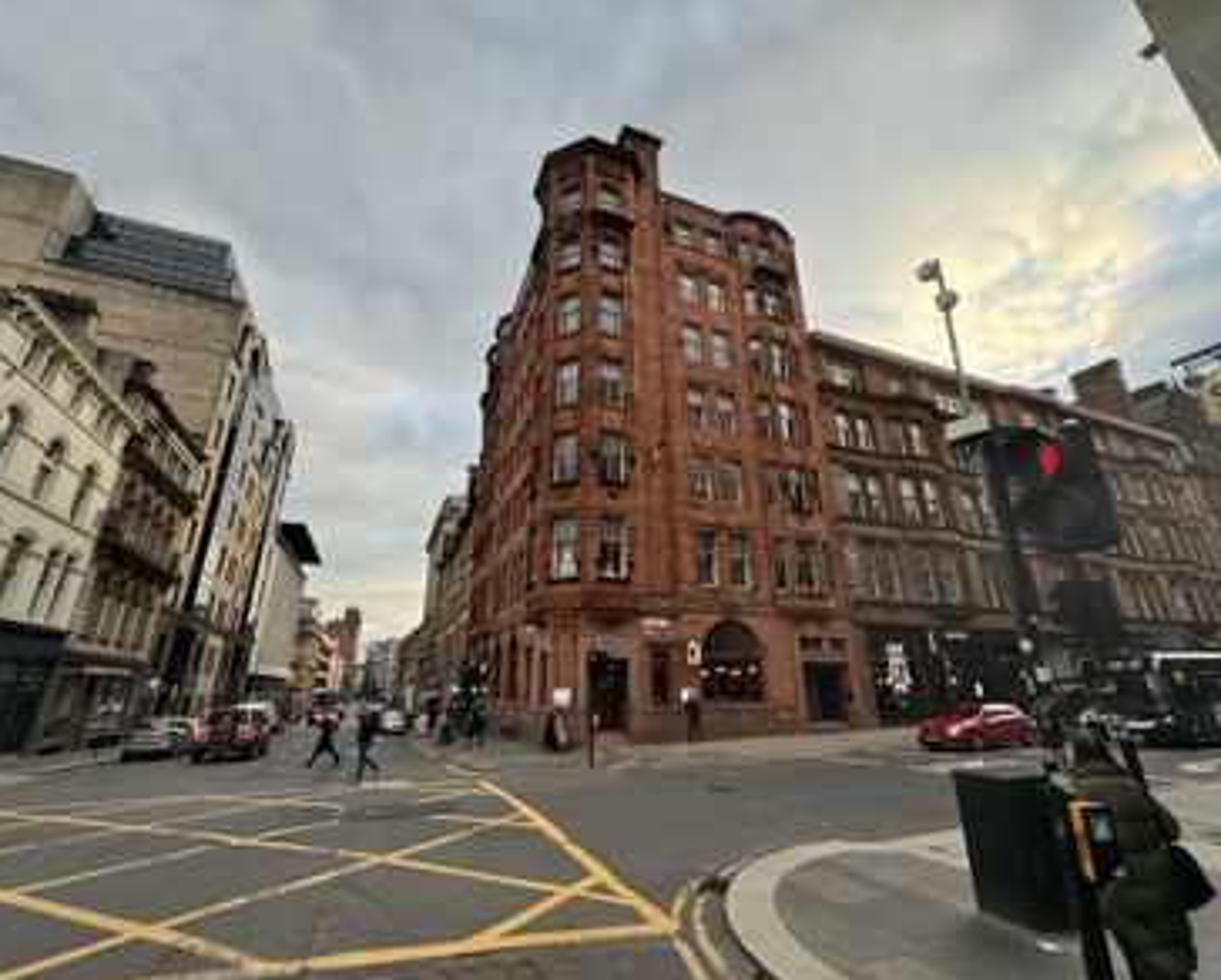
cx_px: 607
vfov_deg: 84.1
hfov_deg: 96.7
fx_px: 543
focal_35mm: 15
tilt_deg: +23.7
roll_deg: -1.1
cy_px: 493
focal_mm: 2.22
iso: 40
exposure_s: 1/207
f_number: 2.2
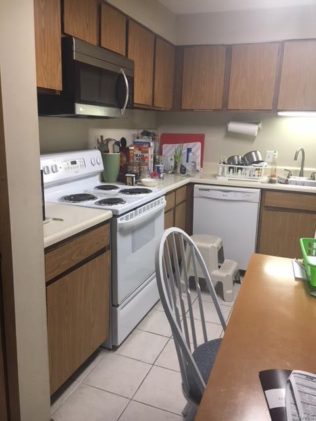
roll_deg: -0.9
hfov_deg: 48.2
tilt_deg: -14.7
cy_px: 210
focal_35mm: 29
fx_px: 353
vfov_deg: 61.7
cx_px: 158
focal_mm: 4.15
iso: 100
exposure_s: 1/30
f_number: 2.2
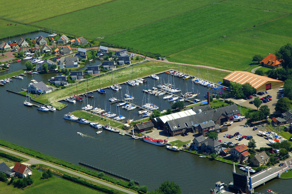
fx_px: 1094
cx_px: 146
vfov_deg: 10.1
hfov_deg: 15.2
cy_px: 97
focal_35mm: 135
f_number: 8
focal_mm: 90
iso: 400
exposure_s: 1/1000
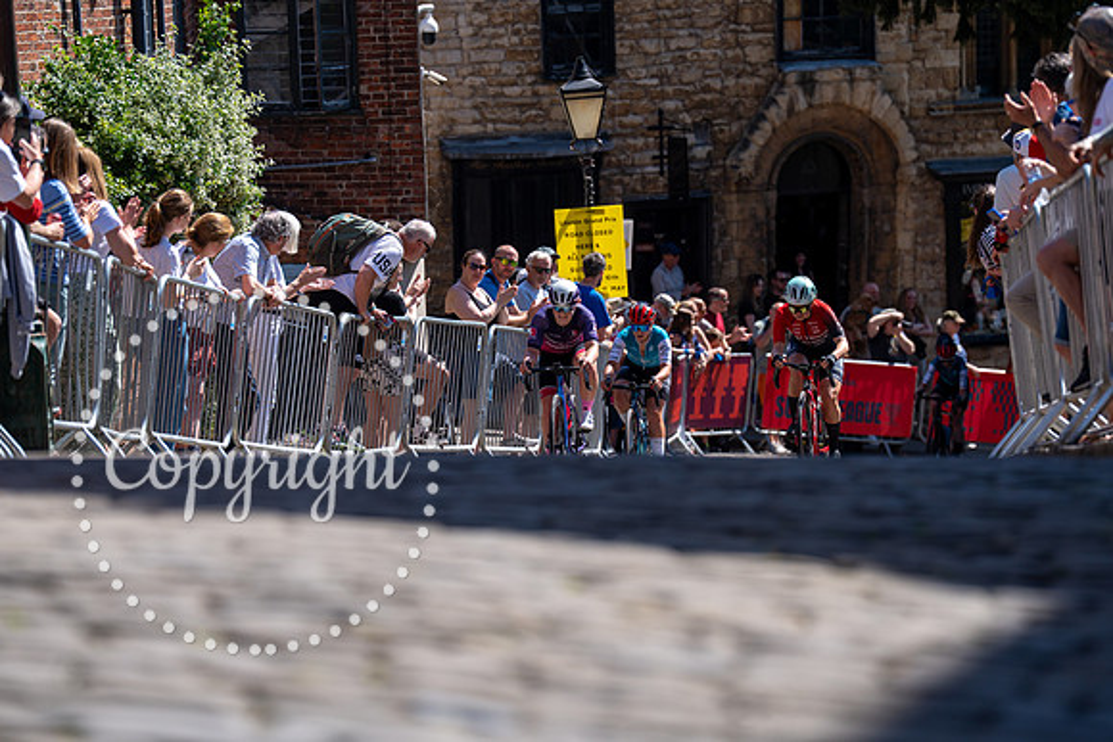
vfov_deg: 7.5
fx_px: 5628
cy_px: 371
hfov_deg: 11.3
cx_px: 556
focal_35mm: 182
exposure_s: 1/1600
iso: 100
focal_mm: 182
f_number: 4
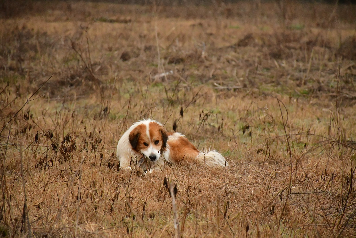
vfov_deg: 6.5
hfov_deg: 9.8
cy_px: 119
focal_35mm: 210
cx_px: 178
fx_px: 2077
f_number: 5.6
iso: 5000
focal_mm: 140
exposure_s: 1/8000
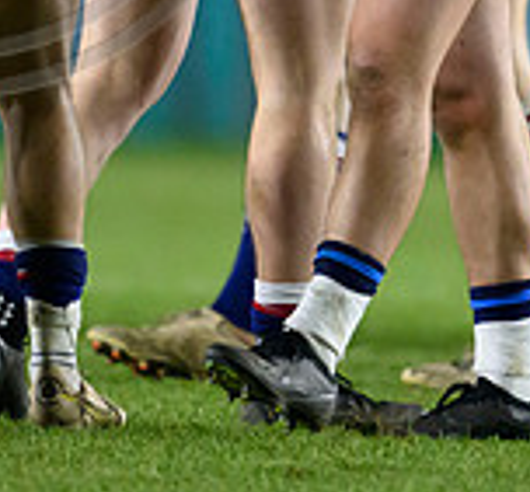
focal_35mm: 2379
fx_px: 39746
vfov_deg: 0.7
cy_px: -185
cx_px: 377
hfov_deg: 0.8
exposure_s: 1/1000
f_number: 4
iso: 8000
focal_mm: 560
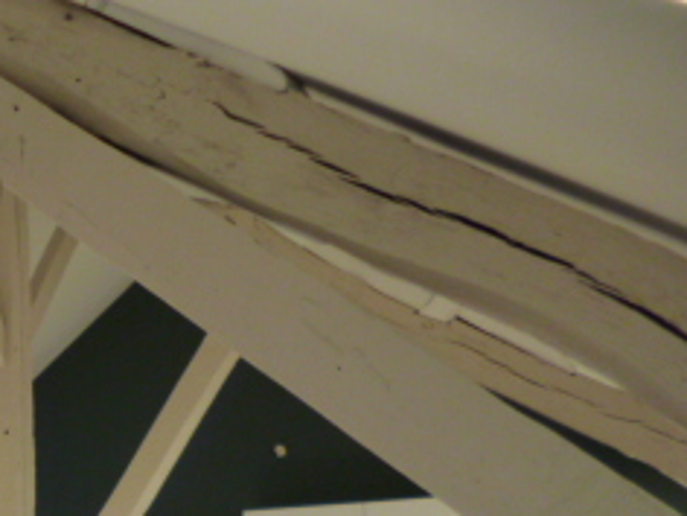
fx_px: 1290
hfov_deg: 25.5
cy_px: 671
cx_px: -218
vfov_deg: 20.6
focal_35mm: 65
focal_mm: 4.3
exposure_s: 1/100
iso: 160
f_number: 2.5
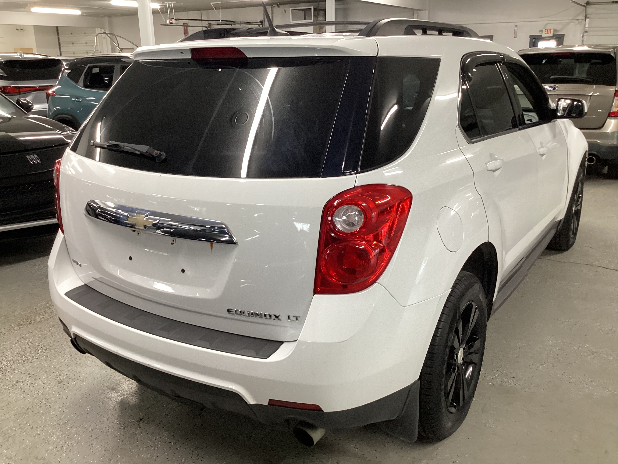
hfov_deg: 58.4
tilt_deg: -18.9
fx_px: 553
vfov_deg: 45.4
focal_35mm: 31
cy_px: 232
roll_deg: -0.2
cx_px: 309
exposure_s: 1/50
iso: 160
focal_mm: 3.3
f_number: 2.4
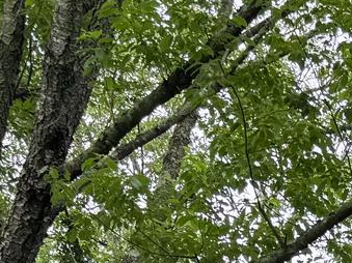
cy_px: 723
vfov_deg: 8.8
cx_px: 699
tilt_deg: -1.3
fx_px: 1474
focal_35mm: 145
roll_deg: -0.6
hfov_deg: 12.1
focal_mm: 6.76
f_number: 1.78
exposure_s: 1/562
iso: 80
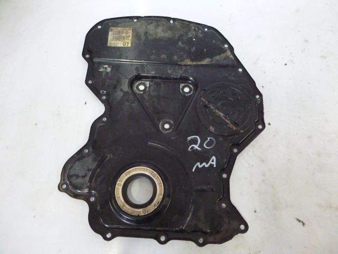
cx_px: 169
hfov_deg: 69.4
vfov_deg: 54.9
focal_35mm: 25
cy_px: 127
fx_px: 244
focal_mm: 4.5
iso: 800
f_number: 3.9
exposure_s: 1/25
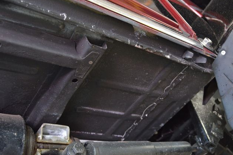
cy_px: 77
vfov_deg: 27.5
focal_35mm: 49
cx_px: 118
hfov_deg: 40.4
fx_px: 317
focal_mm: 32
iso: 2500
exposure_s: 1/30
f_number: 4.8
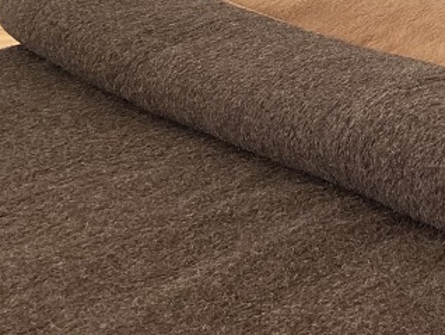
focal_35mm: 98
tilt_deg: -17.0
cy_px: -4
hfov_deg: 18.7
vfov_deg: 14.8
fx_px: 1261
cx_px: 560
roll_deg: +2.3
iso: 125
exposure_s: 1/121
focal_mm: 4.25
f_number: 1.8
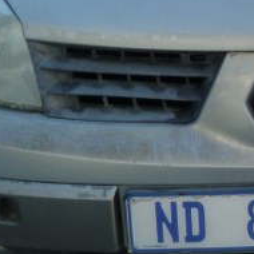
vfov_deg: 17.9
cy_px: -35
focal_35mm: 93
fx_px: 772
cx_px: 307
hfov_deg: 17.8
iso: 125
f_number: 4
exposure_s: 1/100
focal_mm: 4.5
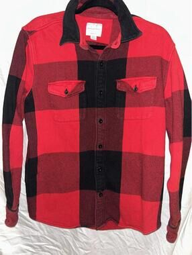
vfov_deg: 67.2
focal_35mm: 26
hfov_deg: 53.2
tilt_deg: -10.6
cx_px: 96
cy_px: 128
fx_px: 192
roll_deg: -2.6
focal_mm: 5.7
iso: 40
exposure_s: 1/4
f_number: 1.5
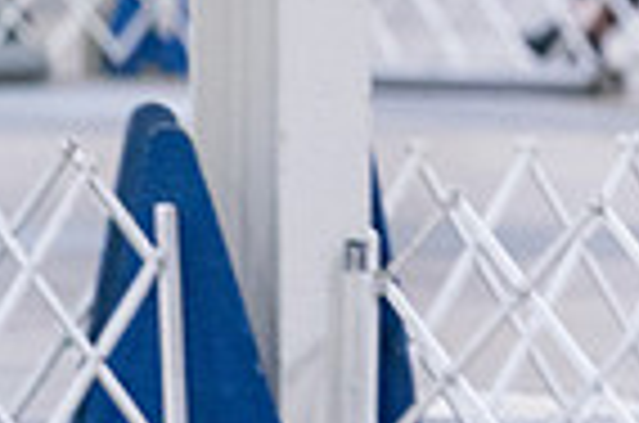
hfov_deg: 2.7
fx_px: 13354
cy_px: -20
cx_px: 1188
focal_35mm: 754
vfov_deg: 1.8
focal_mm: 184
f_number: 2.8
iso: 6400
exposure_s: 1/250
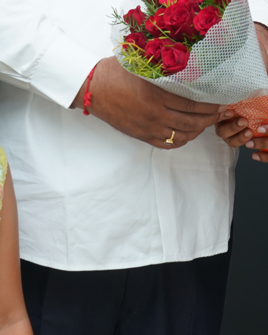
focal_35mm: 129
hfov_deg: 12.0
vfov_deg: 14.5
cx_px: 109
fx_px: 1279
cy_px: -64
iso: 640
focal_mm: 30
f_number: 5.6
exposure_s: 1/125
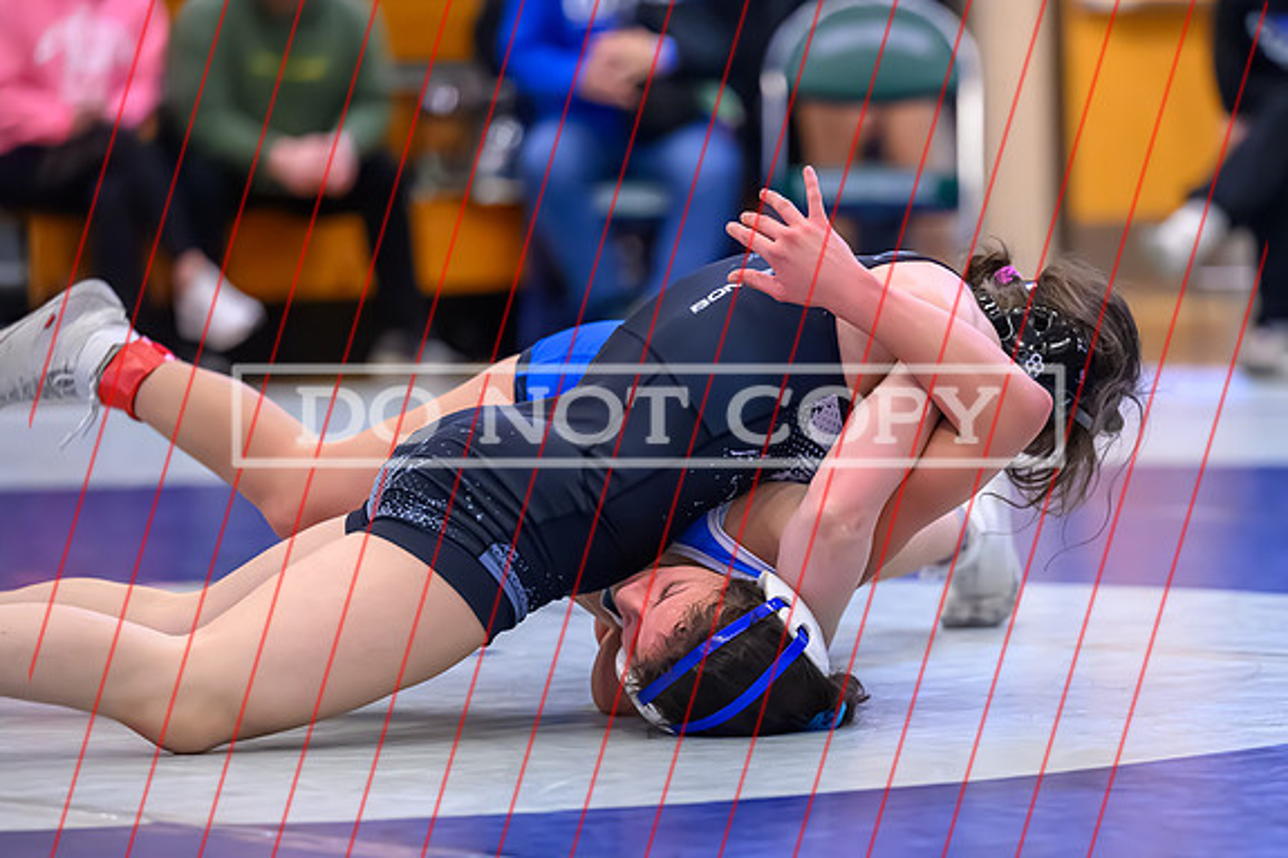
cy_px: 515
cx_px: 767
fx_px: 6581
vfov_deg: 7.5
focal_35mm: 184
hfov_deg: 11.2
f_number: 2.8
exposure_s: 1/640
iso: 10000
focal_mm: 145
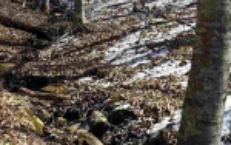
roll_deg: +1.6
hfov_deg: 30.1
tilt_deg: +4.1
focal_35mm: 66
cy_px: -5
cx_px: 193
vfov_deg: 19.1
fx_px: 416
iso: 40
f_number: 2.2
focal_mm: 2.22
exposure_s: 1/993
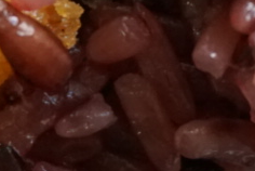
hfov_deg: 6.0
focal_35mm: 339
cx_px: -116
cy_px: -157
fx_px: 2407
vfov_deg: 4.0
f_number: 5
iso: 1600
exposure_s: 1/60
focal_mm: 33
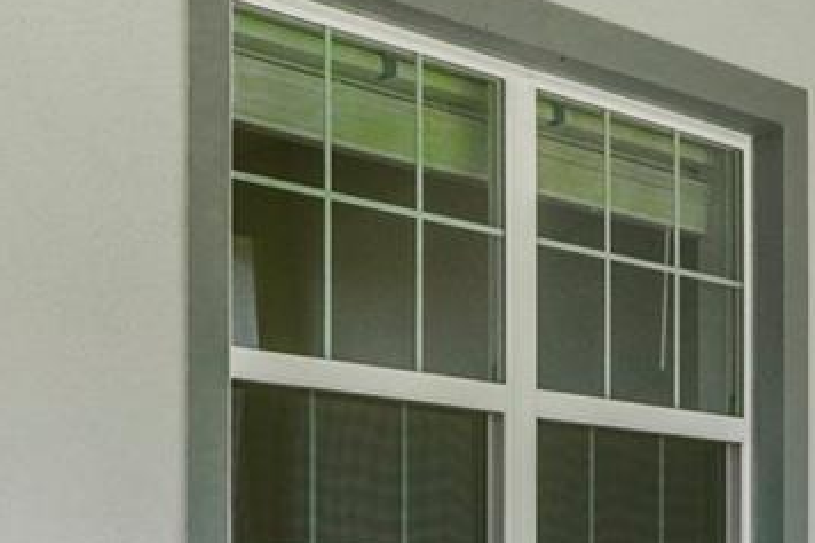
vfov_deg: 16.3
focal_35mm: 81
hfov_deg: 25.0
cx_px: 304
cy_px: 603
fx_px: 1833
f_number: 5
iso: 640
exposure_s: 1/200
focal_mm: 12
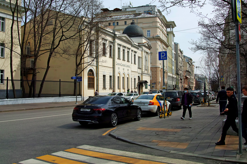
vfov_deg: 35.9
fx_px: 254
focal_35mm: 37
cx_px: 124
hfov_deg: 51.9
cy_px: 82
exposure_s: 1/400
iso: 100
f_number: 8
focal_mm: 28
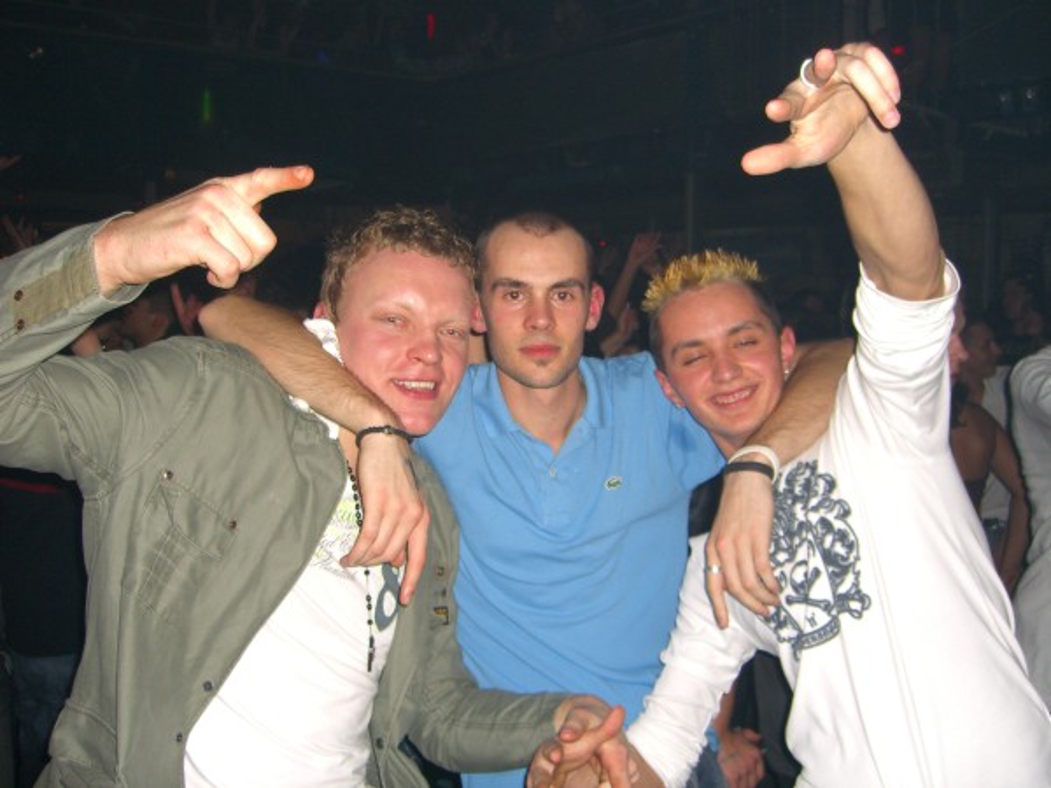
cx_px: 526
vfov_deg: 37.7
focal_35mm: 38
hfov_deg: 49.0
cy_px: 394
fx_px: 1154
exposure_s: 1/60
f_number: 2.8
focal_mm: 7.9
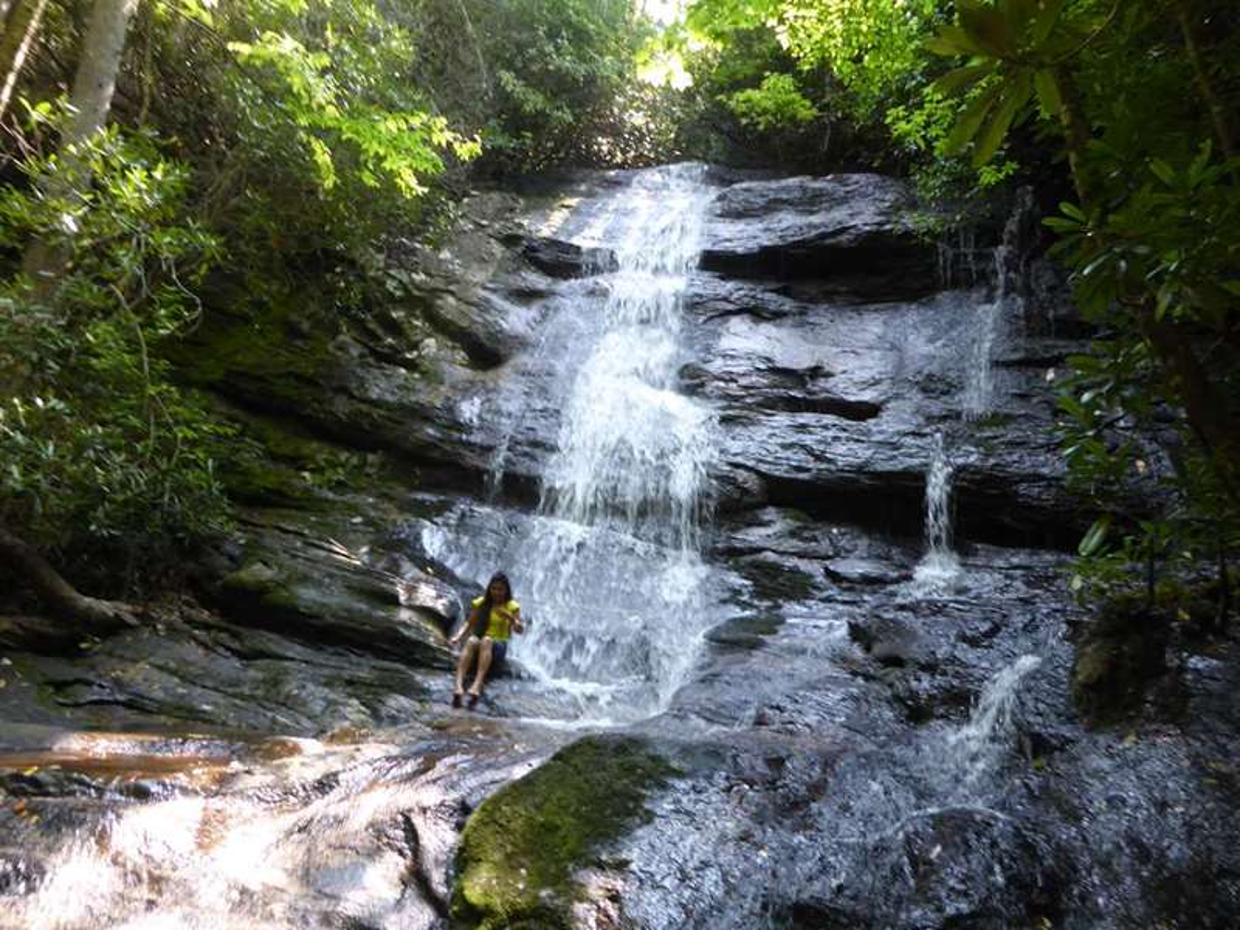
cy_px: 465
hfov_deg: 71.6
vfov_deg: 56.8
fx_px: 860
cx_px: 620
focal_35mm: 24
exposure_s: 1/60
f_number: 3.3
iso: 200
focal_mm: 4.3
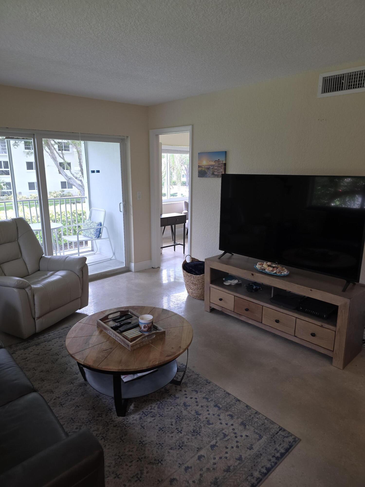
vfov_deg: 73.9
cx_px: 182
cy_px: 244
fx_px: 323
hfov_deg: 58.9
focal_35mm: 23
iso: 40
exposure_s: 1/60
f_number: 1.7
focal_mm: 6.3
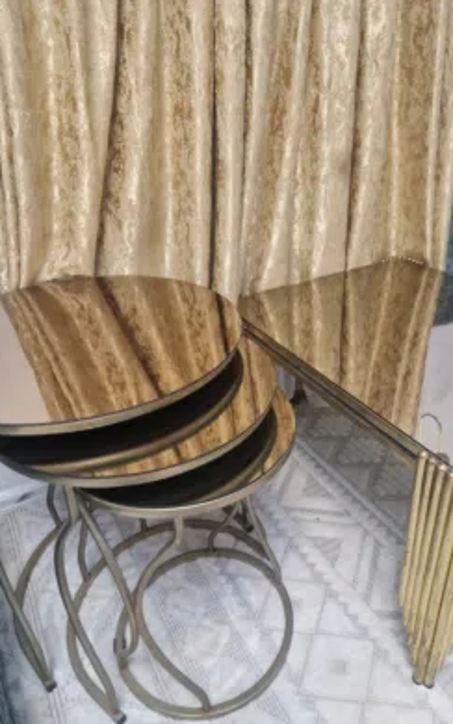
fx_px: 493
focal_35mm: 25
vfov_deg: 72.5
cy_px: 368
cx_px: 265
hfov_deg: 49.1
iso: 640
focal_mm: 5.4
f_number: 1.8
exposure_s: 1/50
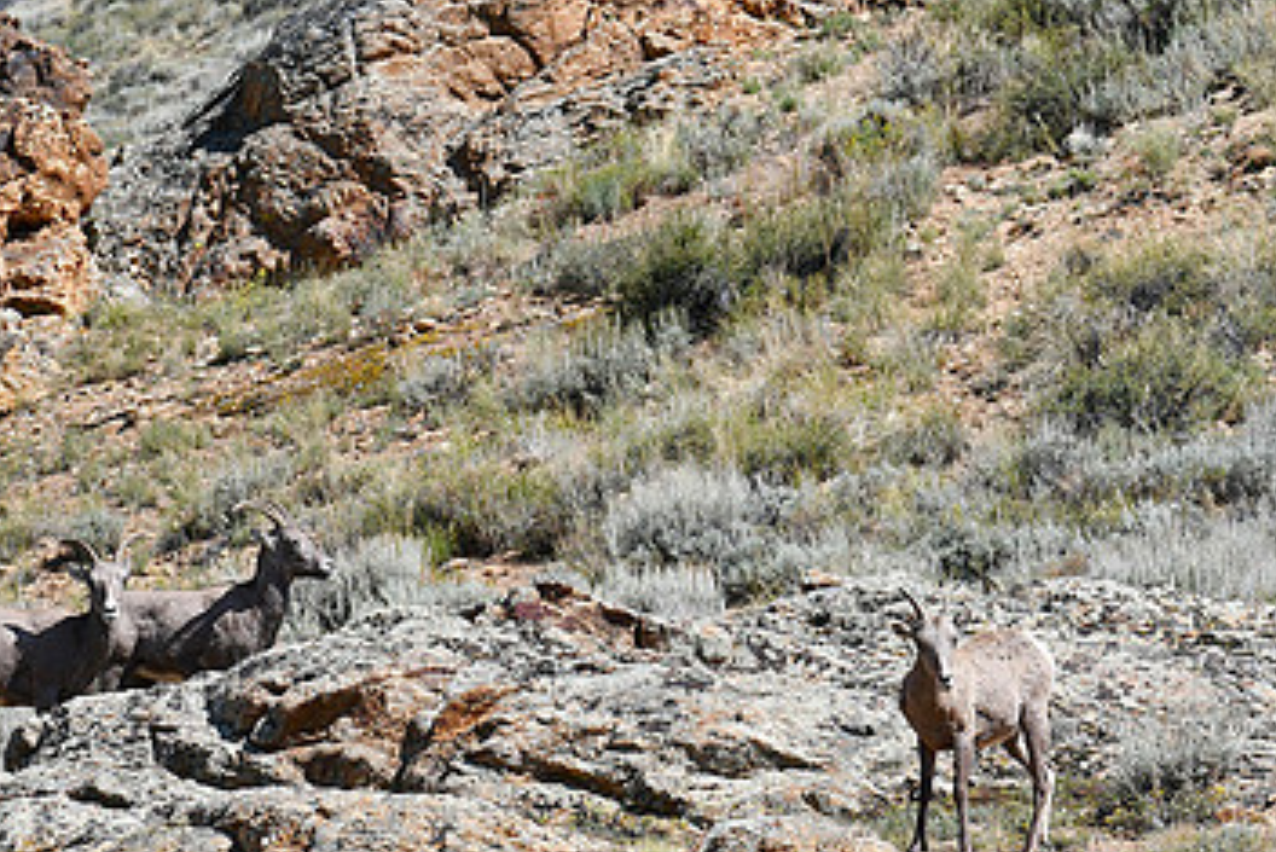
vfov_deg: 3.6
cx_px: 450
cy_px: 451
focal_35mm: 382
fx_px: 13545
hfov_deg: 5.4
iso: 200
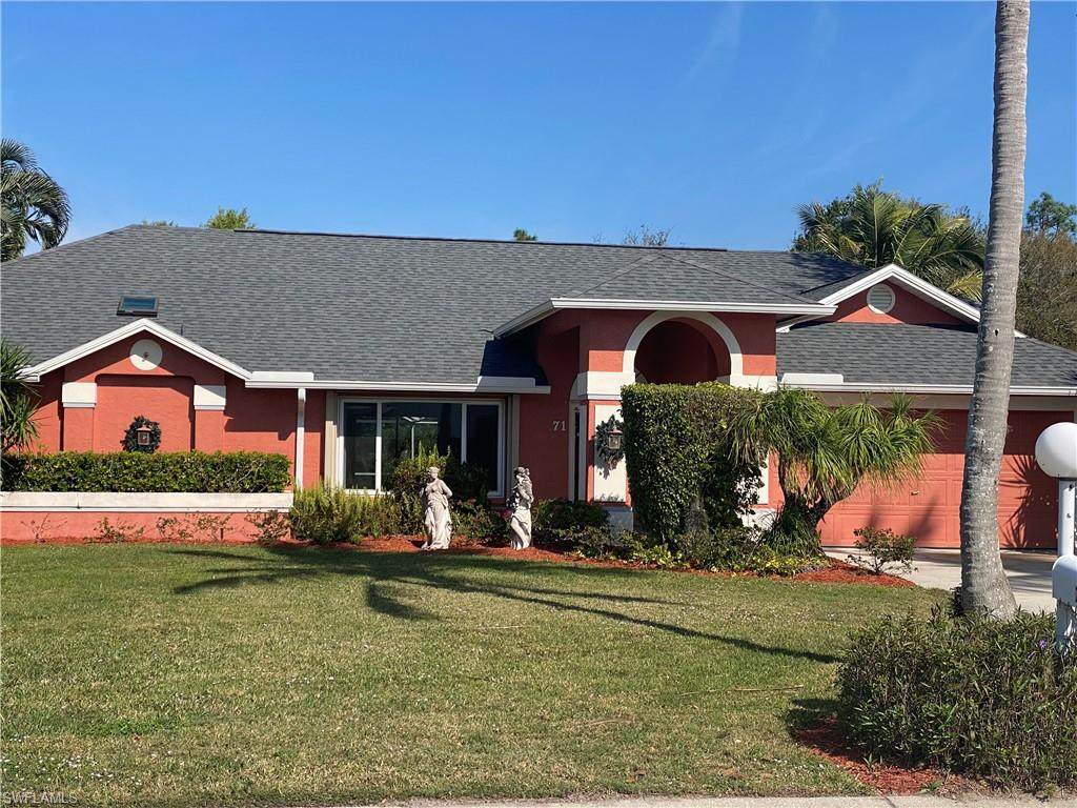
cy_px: 404
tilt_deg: +1.2
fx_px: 1618
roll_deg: -1.3
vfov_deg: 28.0
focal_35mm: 52
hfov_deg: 36.8
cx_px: 538
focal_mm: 6
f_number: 2
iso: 20
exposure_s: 1/1916
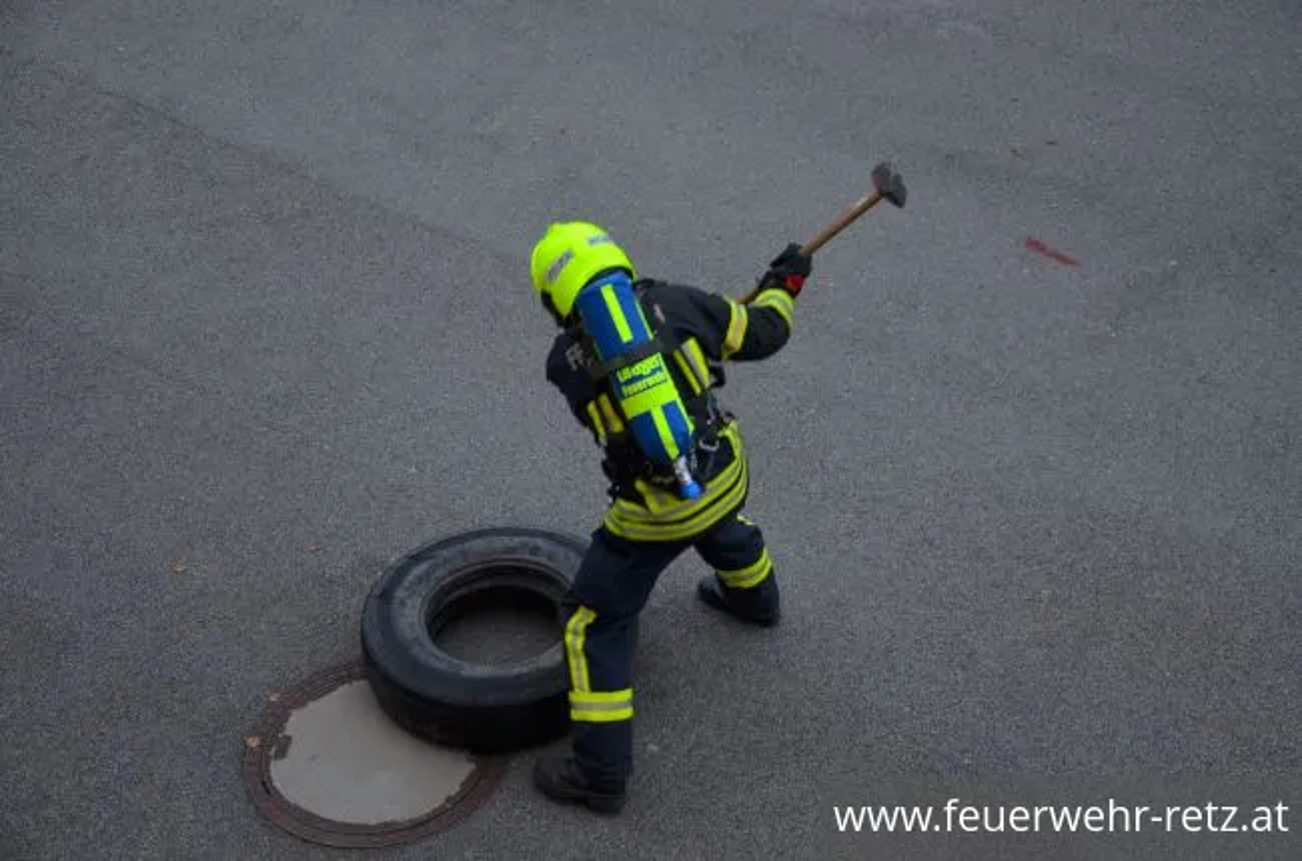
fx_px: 2435
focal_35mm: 68
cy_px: 430
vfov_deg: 20.1
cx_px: 651
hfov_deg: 29.9
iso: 800
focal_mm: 45
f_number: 4.8
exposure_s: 1/50
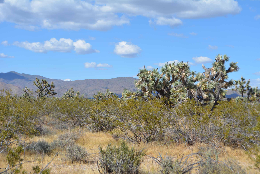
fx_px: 596
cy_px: 87
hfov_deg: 24.6
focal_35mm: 82
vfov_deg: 16.6
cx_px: 130
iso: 100
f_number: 8
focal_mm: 55
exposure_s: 1/250
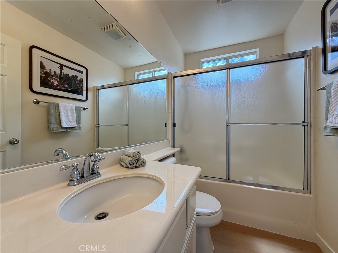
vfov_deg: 85.7
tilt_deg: +0.8
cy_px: 126
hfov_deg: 102.1
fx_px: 137
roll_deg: -0.2
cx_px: 169
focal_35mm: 14
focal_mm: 2.22
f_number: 2.2
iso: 80
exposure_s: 1/120
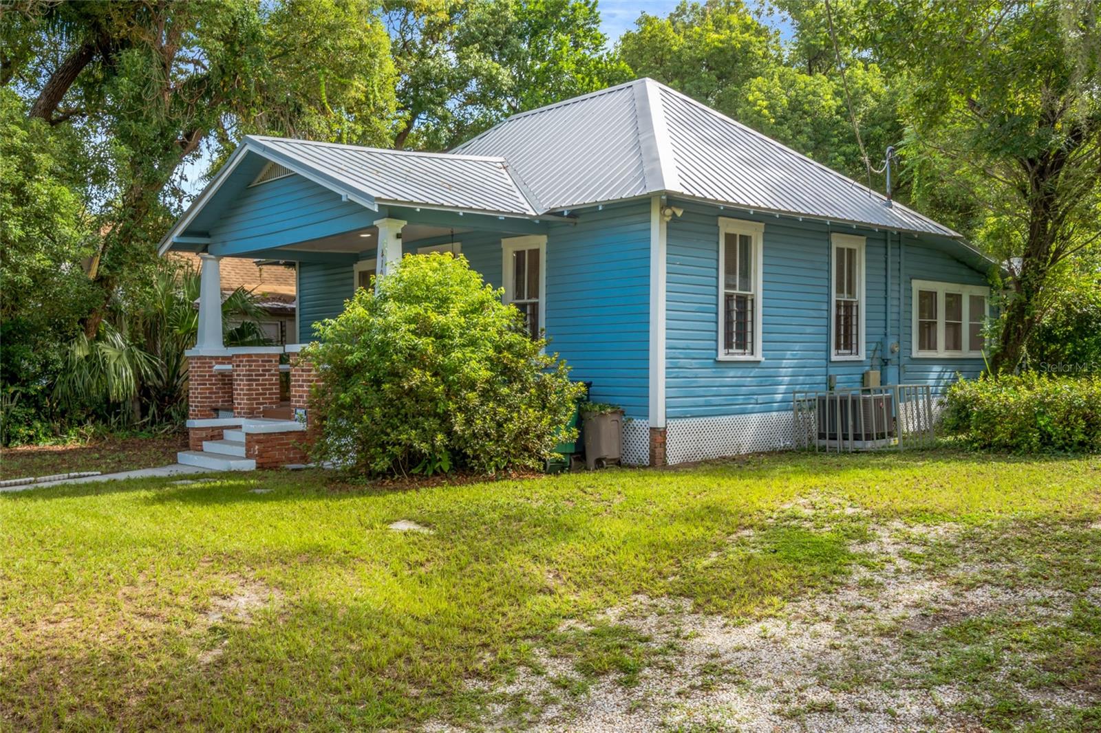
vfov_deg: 41.1
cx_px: 550
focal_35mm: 32
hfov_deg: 58.7
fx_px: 978
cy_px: 366
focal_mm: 32
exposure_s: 1/20
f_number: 16
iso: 100
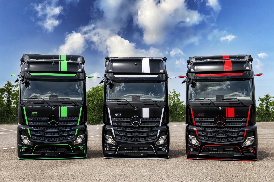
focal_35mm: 42
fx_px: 319
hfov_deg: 46.4
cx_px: 137
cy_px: 91
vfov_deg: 31.8
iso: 320
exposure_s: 1/400
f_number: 8
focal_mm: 42
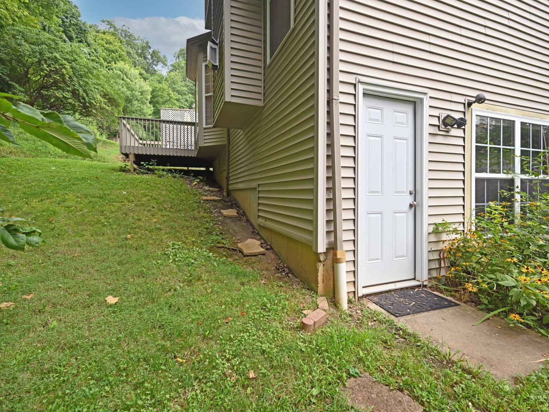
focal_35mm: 16
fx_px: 254
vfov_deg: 78.0
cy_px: 195
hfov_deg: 94.5
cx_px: 281
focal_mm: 14
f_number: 5
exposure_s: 1/100
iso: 200
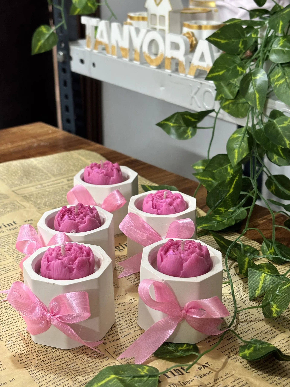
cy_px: 194
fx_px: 581
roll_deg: -0.7
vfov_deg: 36.8
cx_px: 145
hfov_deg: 28.0
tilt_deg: -23.2
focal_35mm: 52
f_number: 1.6
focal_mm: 5.96
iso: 200
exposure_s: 1/33
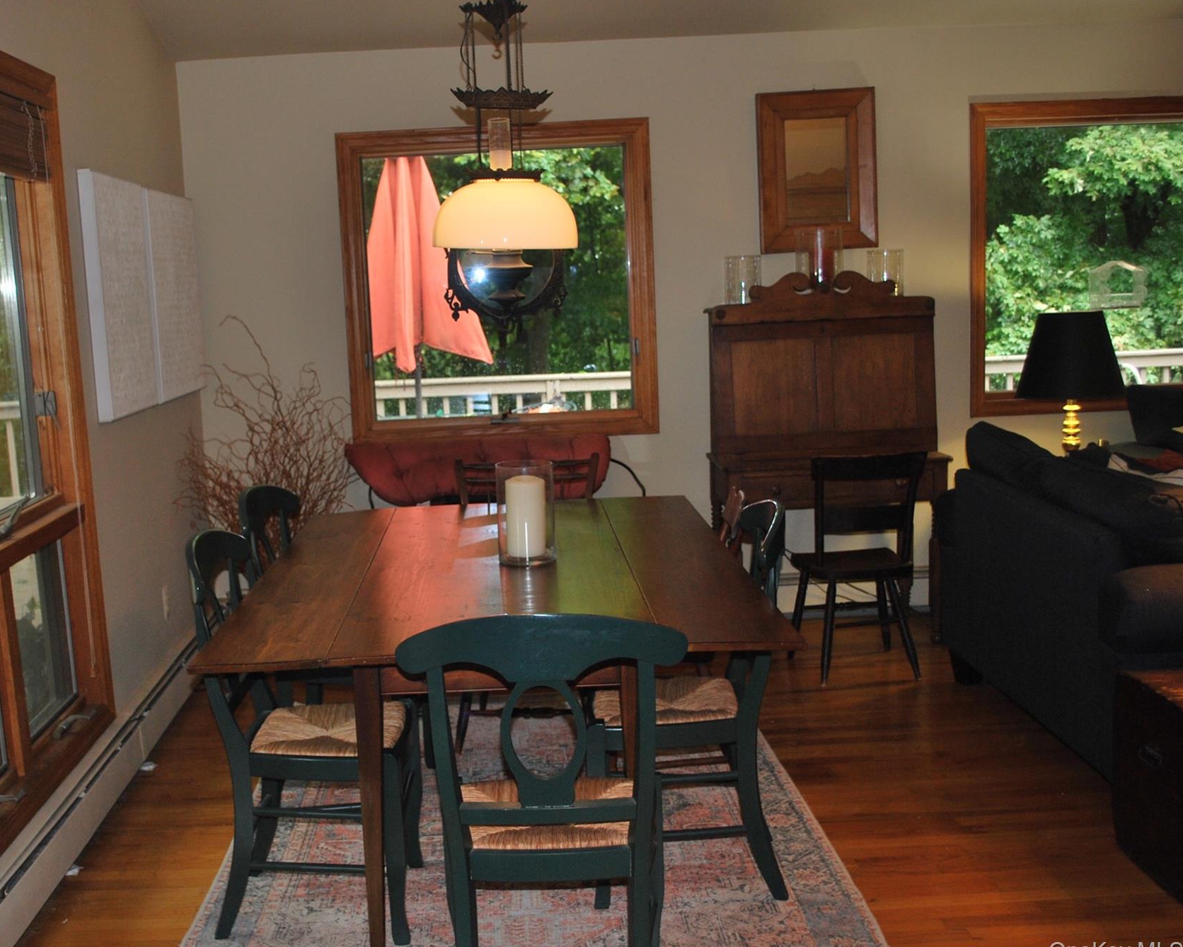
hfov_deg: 47.6
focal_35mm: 38
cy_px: 481
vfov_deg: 39.2
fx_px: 1331
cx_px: 468
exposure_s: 1/60
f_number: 4
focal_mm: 22
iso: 200
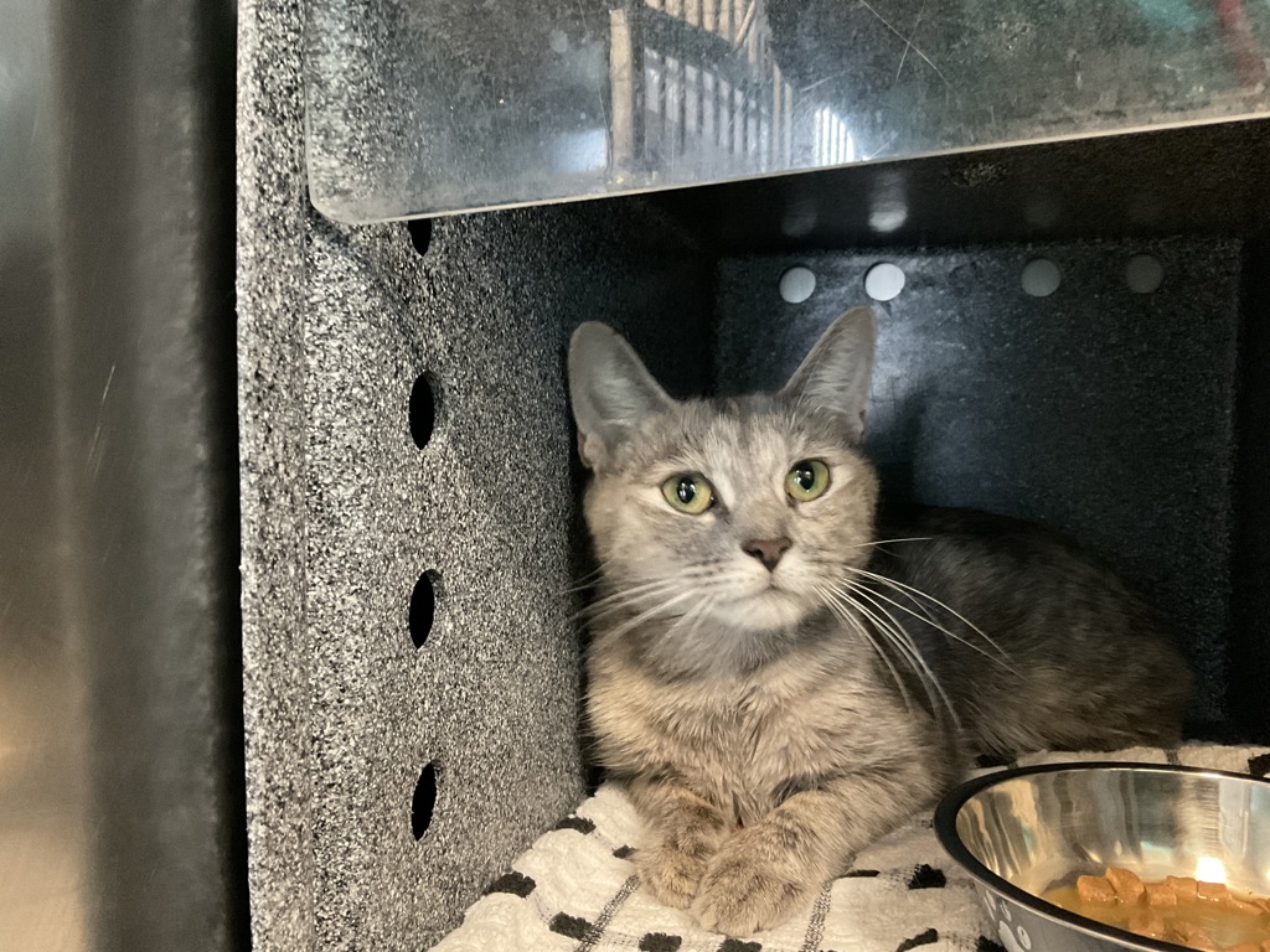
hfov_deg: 61.7
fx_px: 1064
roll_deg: +0.7
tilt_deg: -2.4
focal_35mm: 29
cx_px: 635
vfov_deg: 48.2
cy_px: 476
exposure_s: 1/24
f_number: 1.8
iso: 500
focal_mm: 3
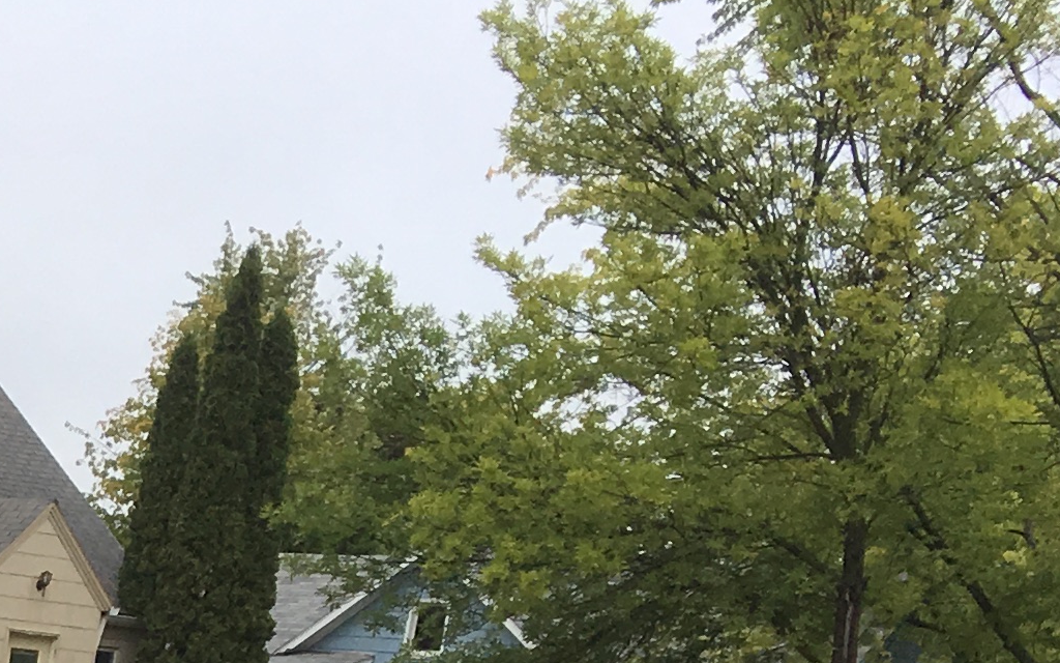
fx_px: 3496
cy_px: 1530
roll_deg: -4.7
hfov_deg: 15.2
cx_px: -791
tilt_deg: -13.7
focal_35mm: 121
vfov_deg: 9.7
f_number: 2.2
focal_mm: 4.15
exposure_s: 1/237
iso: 25
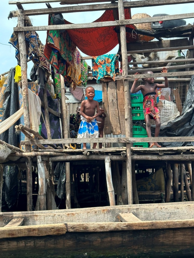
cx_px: 97
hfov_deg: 30.3
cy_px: 129
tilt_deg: +7.2
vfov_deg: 39.7
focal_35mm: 48
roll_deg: +1.7
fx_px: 359
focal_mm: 6.86
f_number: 1.78
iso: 64
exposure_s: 1/1073
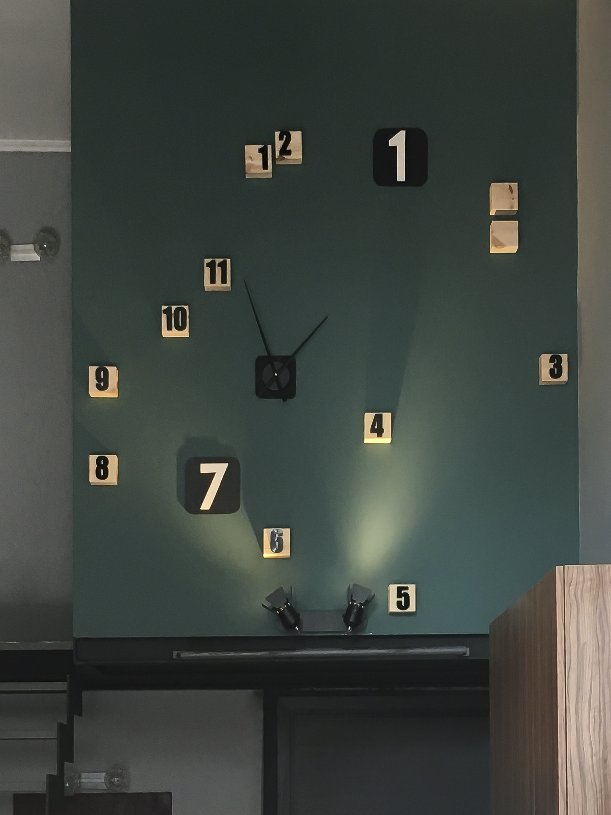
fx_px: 682
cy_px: 408
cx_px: 306
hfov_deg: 48.2
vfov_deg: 61.7
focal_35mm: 29
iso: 50
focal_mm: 4.15
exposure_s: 1/35
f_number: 2.2
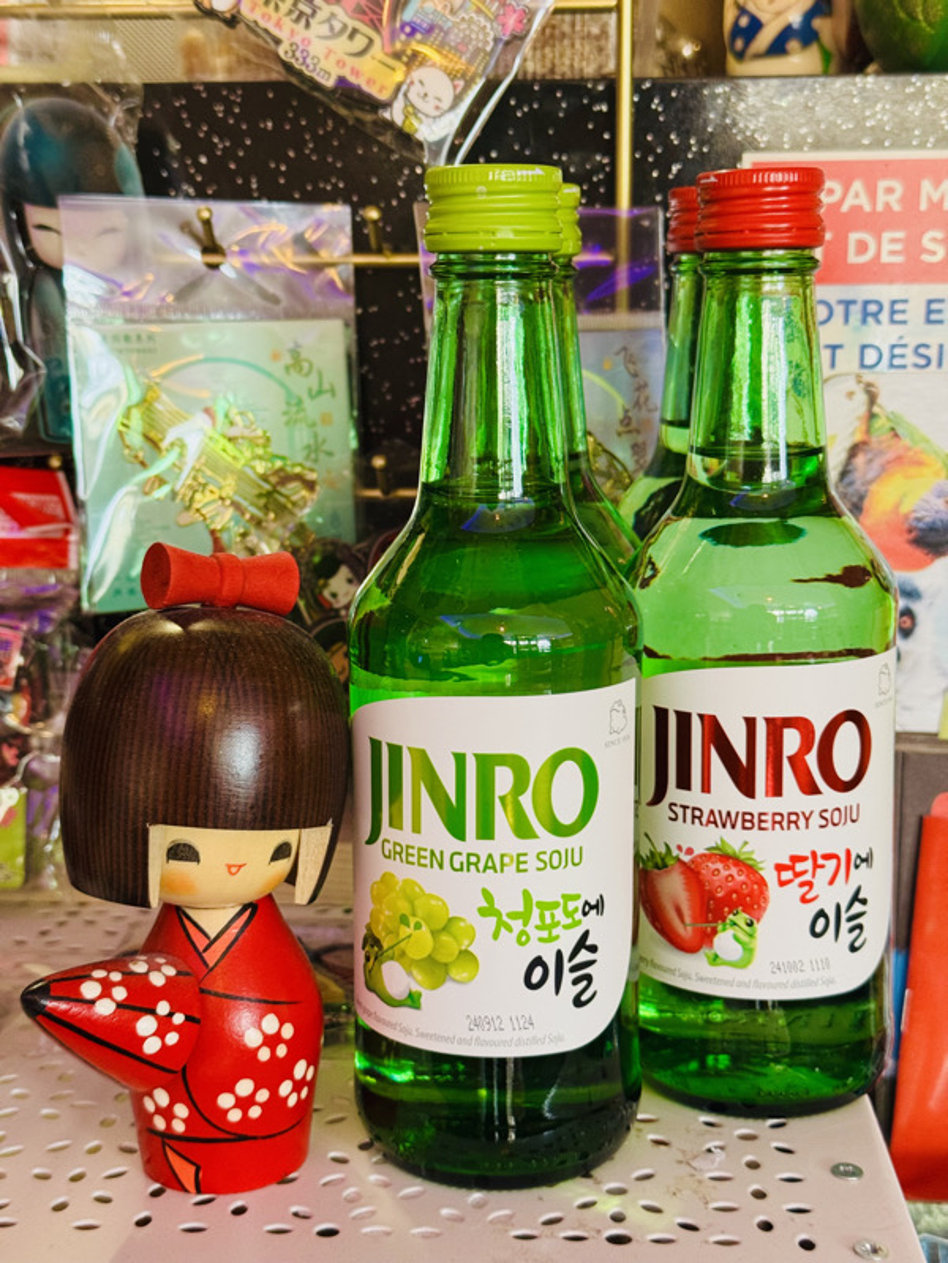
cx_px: 474
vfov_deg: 39.7
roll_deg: +0.5
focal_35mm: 48
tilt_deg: -11.4
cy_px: 632
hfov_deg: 30.3
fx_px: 1753
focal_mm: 6.76
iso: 250
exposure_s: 1/33
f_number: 1.78
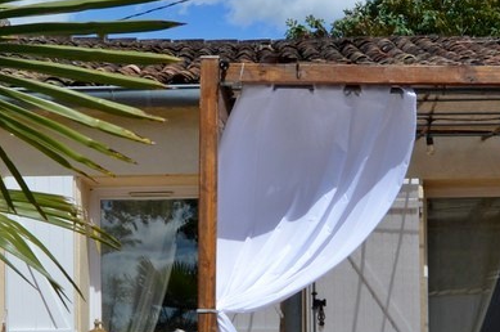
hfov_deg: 22.6
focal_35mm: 90
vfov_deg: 14.9
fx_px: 1252
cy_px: 293
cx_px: 249
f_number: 9
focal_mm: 13
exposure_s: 1/320
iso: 100
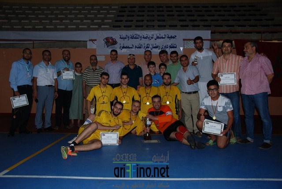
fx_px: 247
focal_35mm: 32
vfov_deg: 41.8
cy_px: 94
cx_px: 141
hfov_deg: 59.4
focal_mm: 21
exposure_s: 1/60
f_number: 3.8
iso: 200
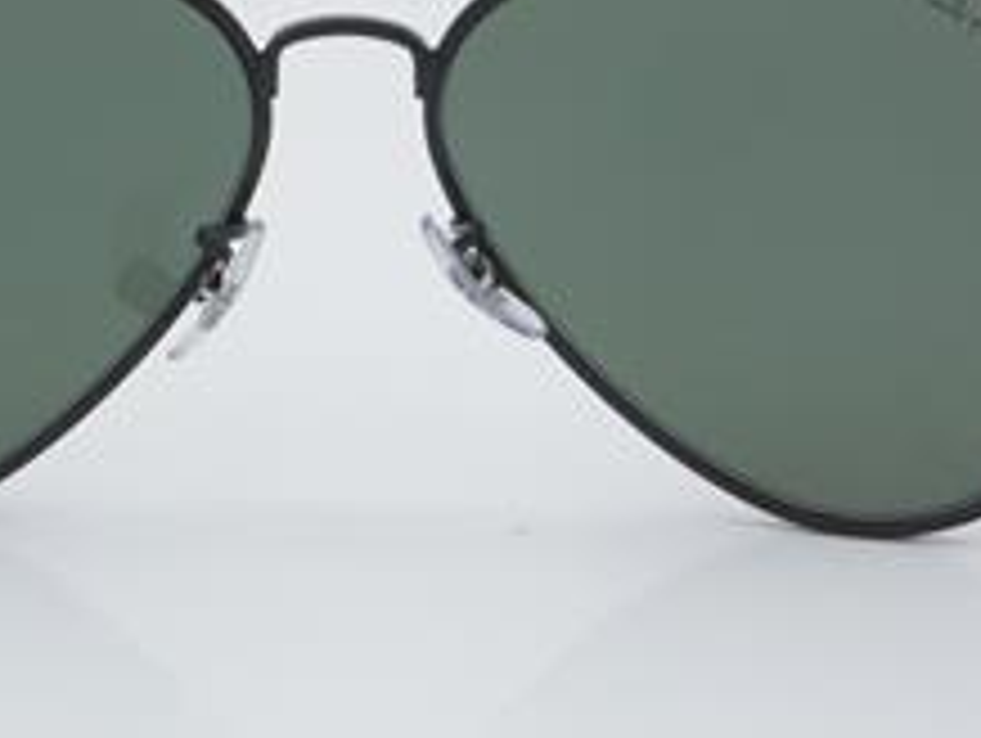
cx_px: 356
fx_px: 3373
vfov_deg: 12.5
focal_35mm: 119
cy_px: 234
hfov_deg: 16.5
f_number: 32
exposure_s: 1/3
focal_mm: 45
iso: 100
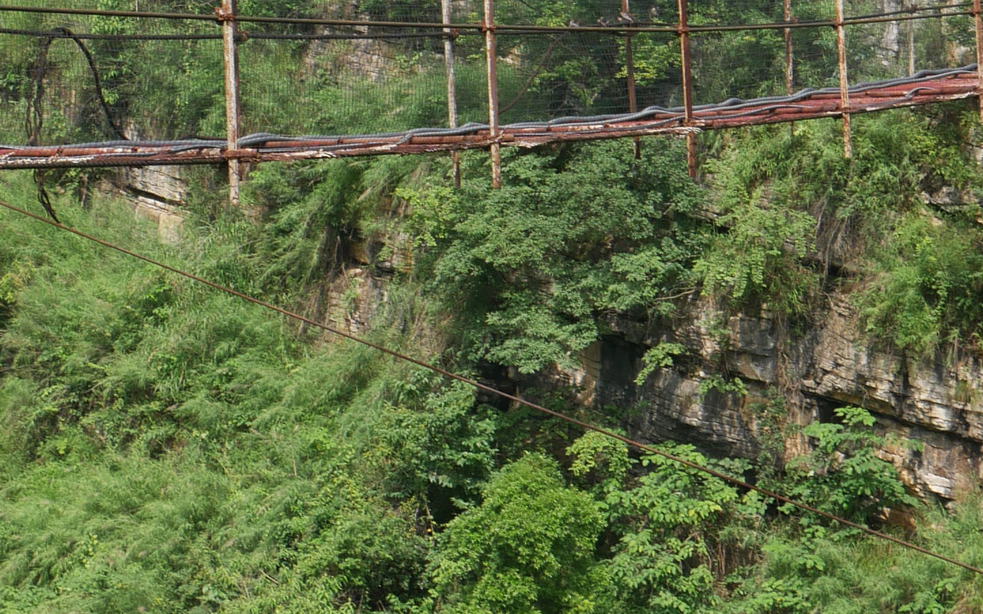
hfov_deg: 12.0
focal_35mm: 175
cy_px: 21
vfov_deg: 7.5
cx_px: 490
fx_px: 4688
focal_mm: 26
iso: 200
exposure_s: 1/320
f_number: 9
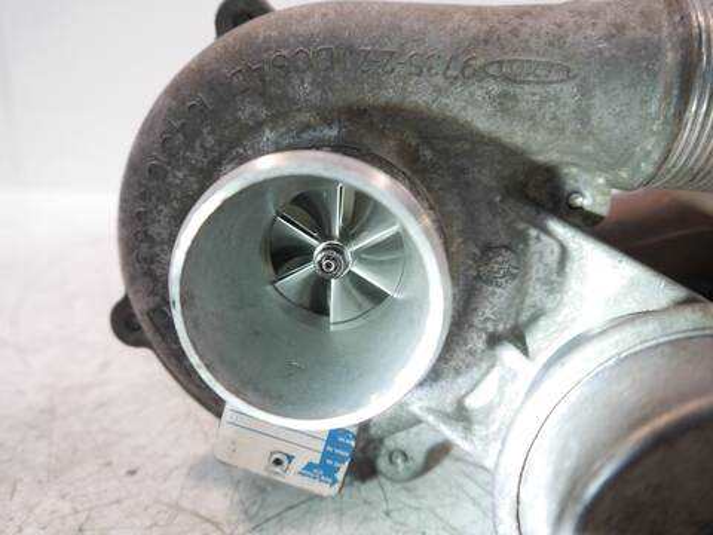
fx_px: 577
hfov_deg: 63.4
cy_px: 268
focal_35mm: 28
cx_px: 356
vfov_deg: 49.7
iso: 1600
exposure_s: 1/125
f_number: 3.5
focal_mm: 14
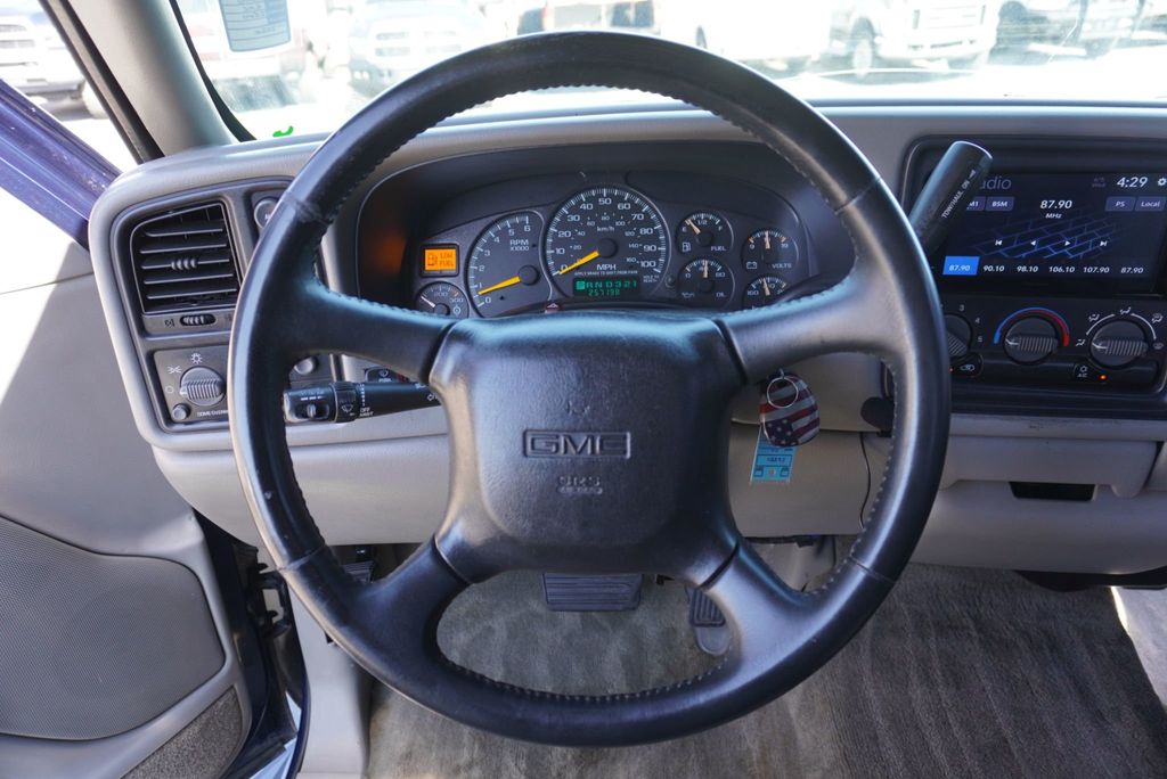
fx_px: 778
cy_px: 390
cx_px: 584
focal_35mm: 24
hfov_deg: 73.7
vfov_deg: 53.2
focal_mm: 16
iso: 200
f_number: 4
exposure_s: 1/60
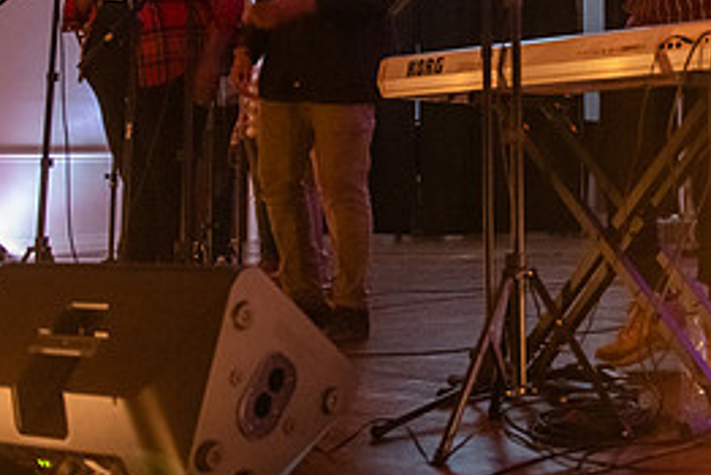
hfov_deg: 30.4
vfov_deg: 21.1
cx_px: 689
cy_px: -7
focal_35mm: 62
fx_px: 1225
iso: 6400
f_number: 2.8
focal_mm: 28
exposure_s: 1/50
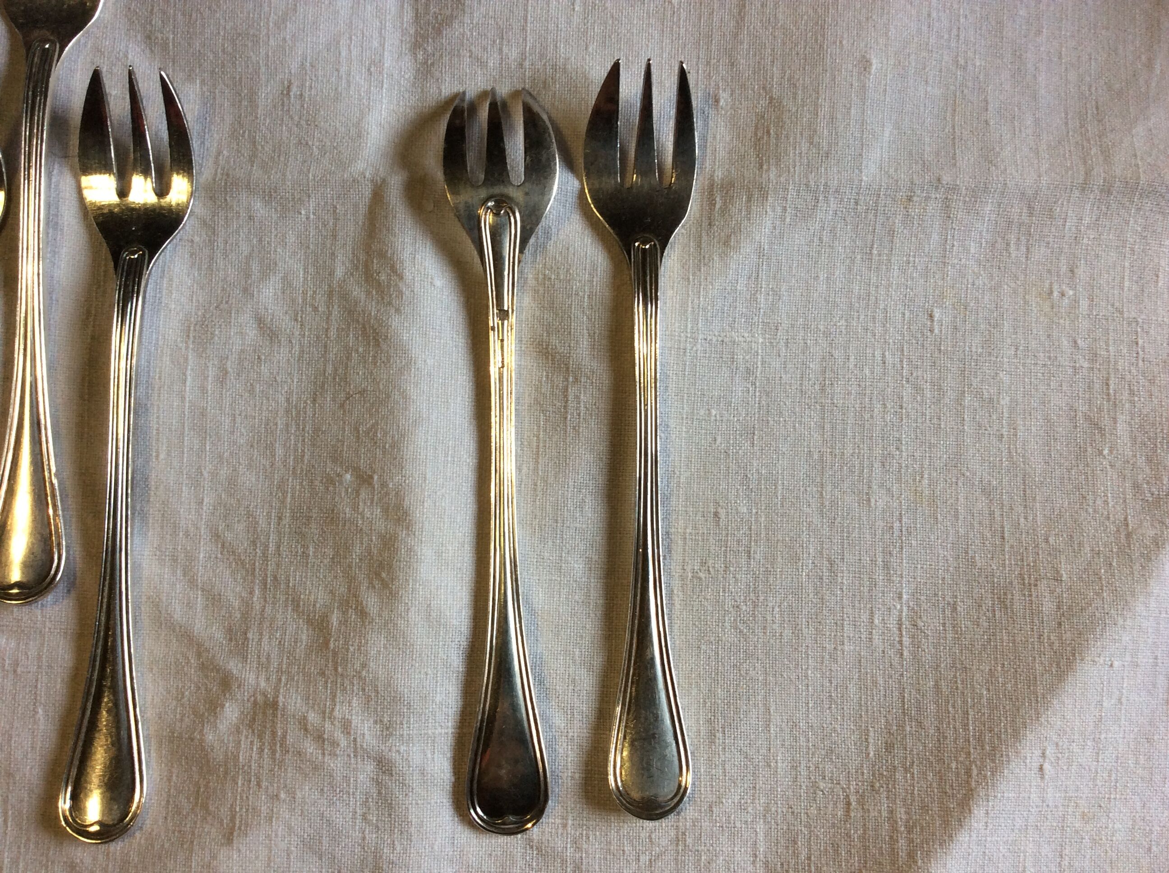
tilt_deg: -84.8
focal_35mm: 32
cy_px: 436
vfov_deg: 44.1
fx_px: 1079
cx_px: 584
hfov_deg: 56.9
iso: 50
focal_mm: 3.3
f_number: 2.4
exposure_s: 1/25
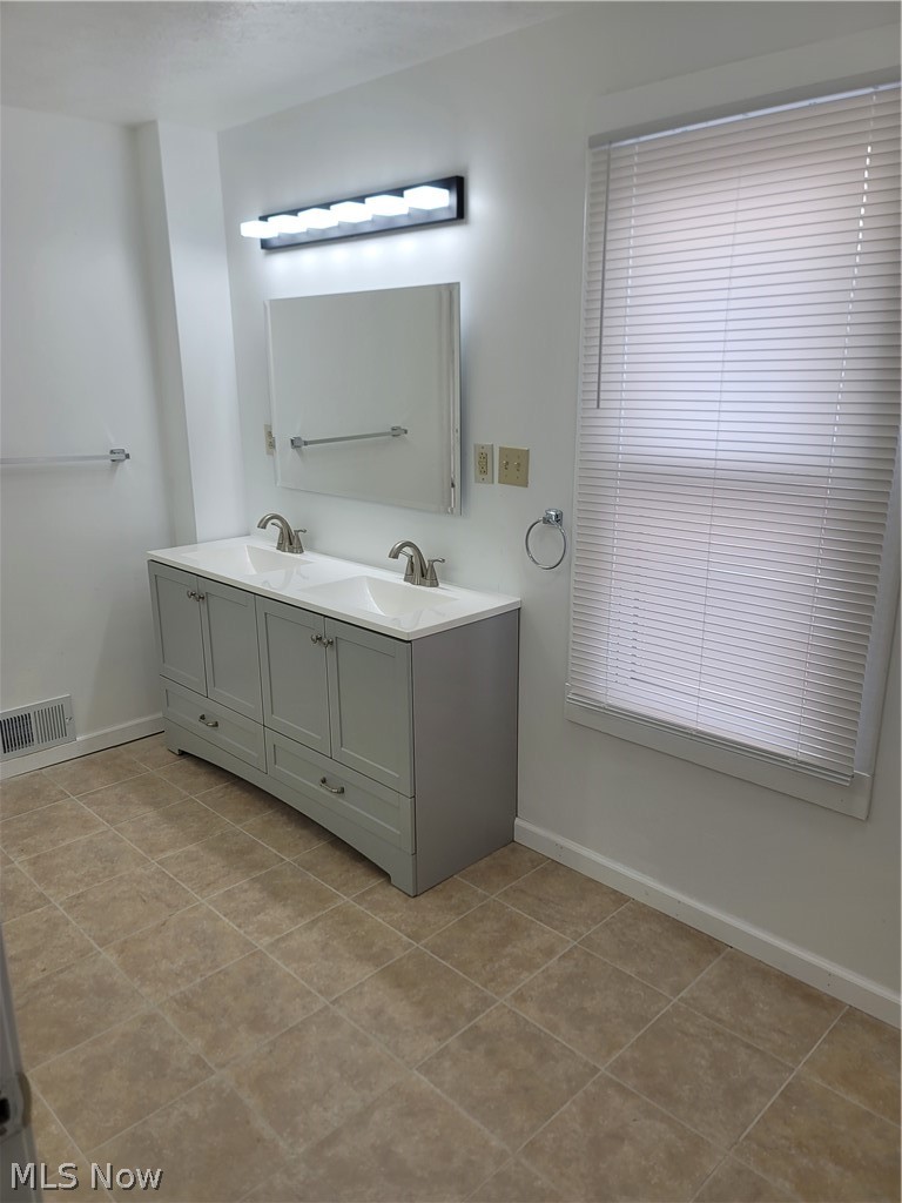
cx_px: 451
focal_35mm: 25
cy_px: 602
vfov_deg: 69.4
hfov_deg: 54.9
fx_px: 869
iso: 50
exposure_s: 1/120
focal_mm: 7
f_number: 1.8
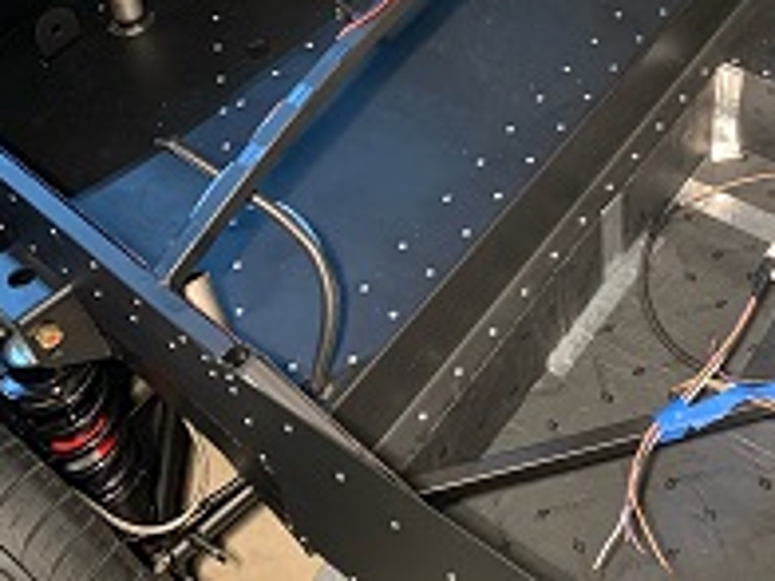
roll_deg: +4.5
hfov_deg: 35.3
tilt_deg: -41.3
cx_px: 589
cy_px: 59
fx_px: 1187
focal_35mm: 53
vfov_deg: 26.6
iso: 250
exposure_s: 1/40
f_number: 1.8
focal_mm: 4.25
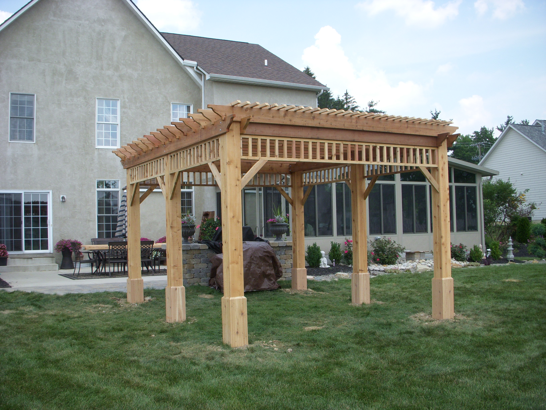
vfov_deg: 37.7
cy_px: 205
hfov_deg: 49.0
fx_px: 599
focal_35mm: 38
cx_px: 273
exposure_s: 1/640
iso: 100
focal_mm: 6.3
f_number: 3.3
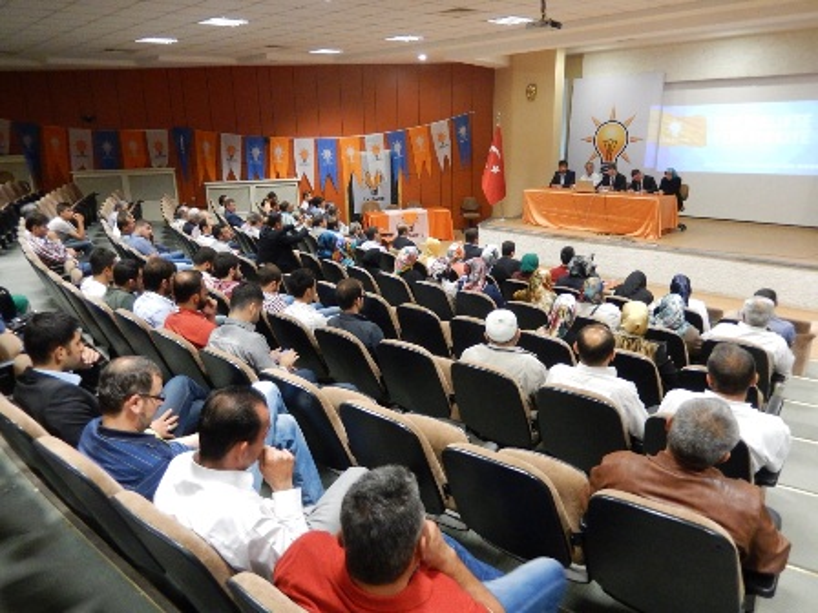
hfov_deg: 69.4
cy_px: 306
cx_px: 409
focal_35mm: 25
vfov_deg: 54.9
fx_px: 591
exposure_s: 1/4
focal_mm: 4.5
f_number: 3.4
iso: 200
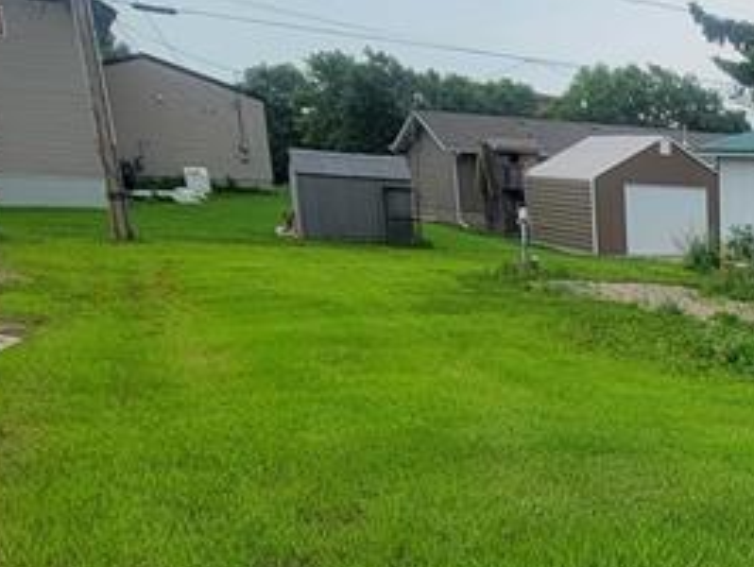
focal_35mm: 50
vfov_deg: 27.8
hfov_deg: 29.8
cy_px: 541
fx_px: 1090
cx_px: 1001
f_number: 2.2
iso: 50
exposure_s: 1/296
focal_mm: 2.2
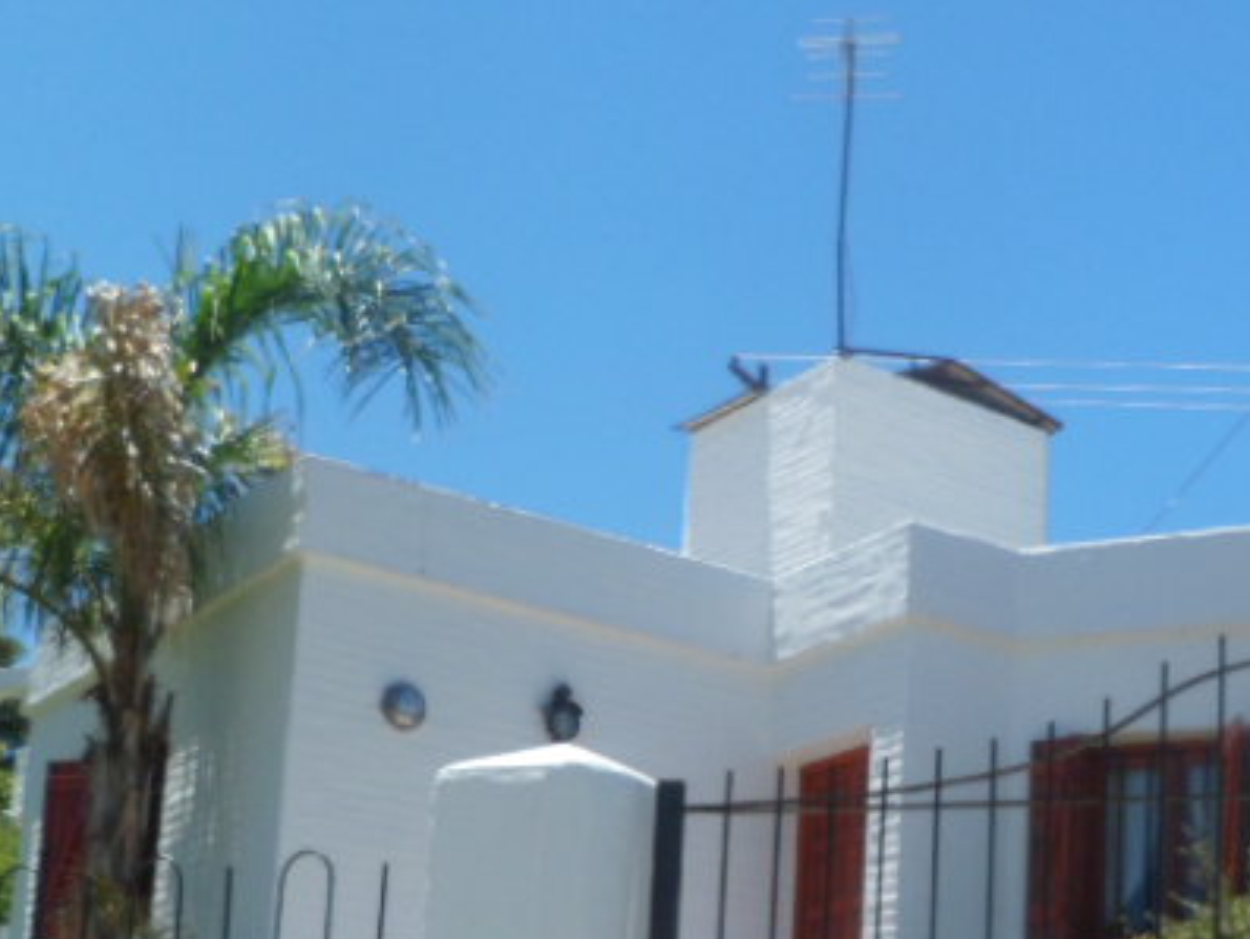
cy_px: 952
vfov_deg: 21.2
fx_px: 2420
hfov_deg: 28.8
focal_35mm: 67
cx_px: 803
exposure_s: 1/1000
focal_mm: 4.9
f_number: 3.3
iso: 80
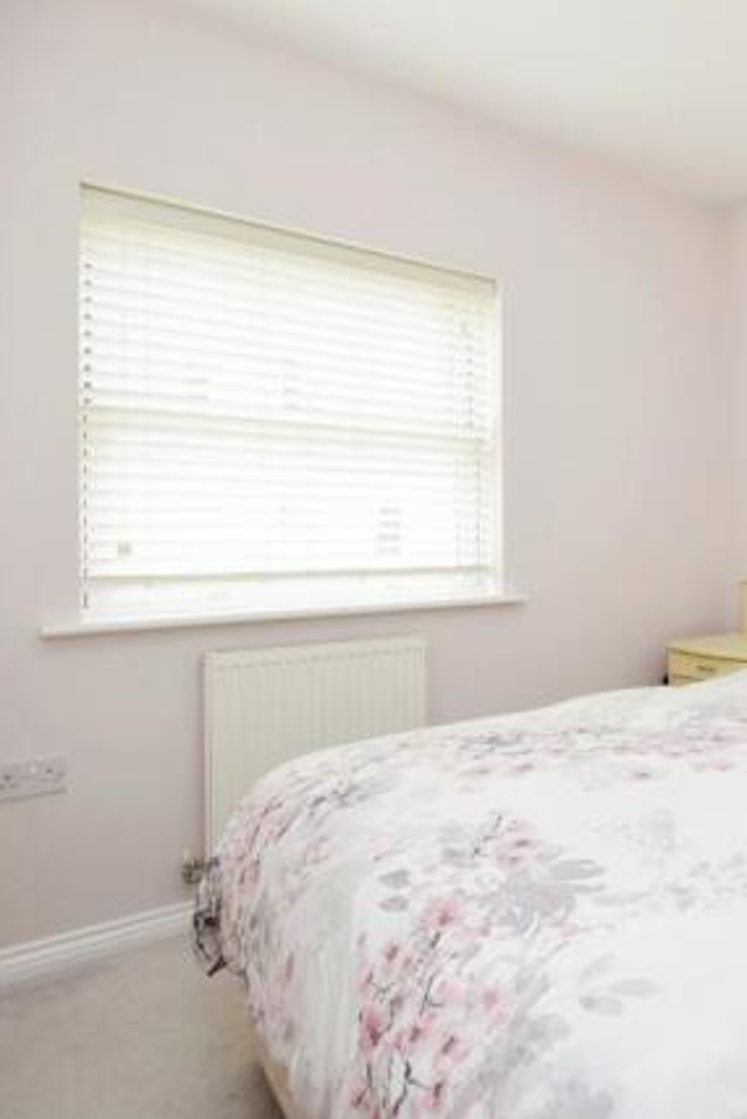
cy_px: 549
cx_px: 746
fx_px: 715
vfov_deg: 76.1
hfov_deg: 46.3
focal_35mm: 23
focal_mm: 10
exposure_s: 1/30
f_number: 8
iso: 320
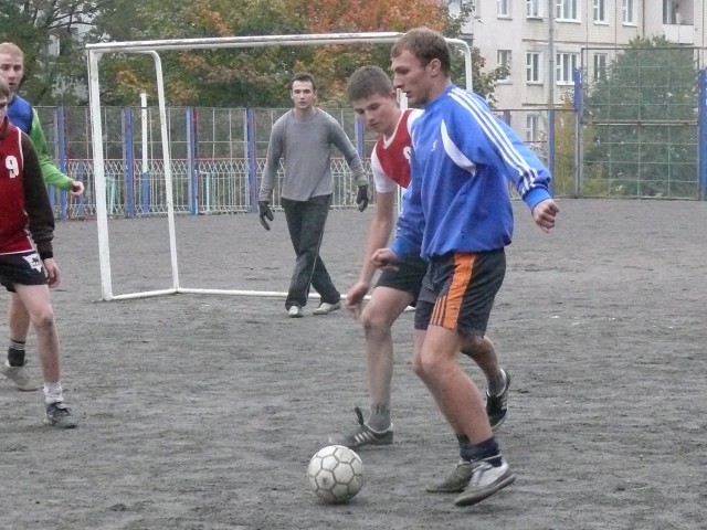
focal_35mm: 146
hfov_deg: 13.5
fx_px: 2982
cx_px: 354
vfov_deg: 10.2
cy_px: 265
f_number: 3.2
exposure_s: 1/250
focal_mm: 17.4
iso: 800
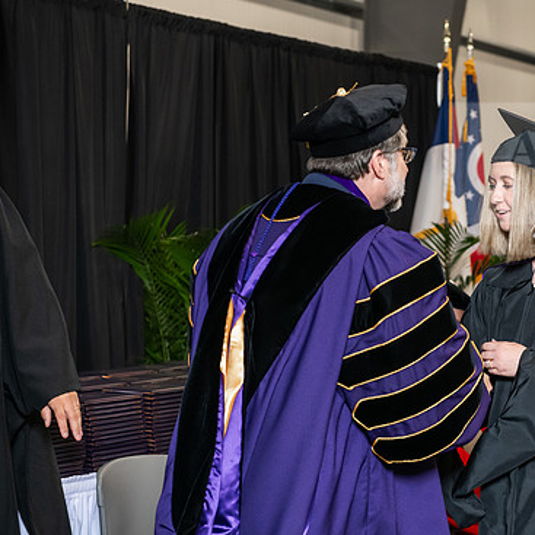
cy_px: 279
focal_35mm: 94
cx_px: 408
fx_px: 1644
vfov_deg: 18.5
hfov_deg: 18.4
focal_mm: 70
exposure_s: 1/200
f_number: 5
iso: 2000
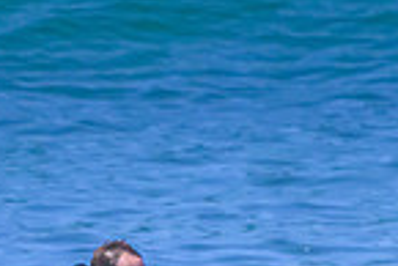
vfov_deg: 0.7
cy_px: 500
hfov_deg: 1.0
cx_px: 187
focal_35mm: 1996
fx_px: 22089
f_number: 11
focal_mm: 500
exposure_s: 1/2000
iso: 9000
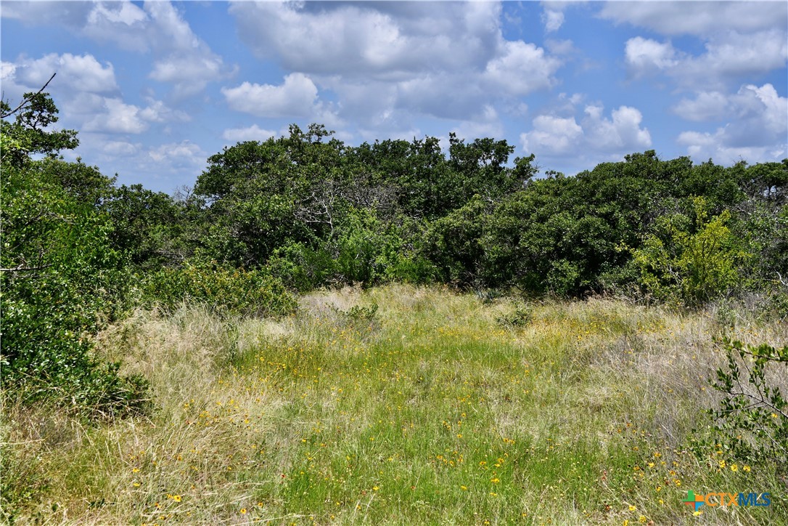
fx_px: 1313
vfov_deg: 22.6
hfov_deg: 33.4
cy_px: 263
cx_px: 394
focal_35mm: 60
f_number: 9
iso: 100
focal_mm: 40
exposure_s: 1/320
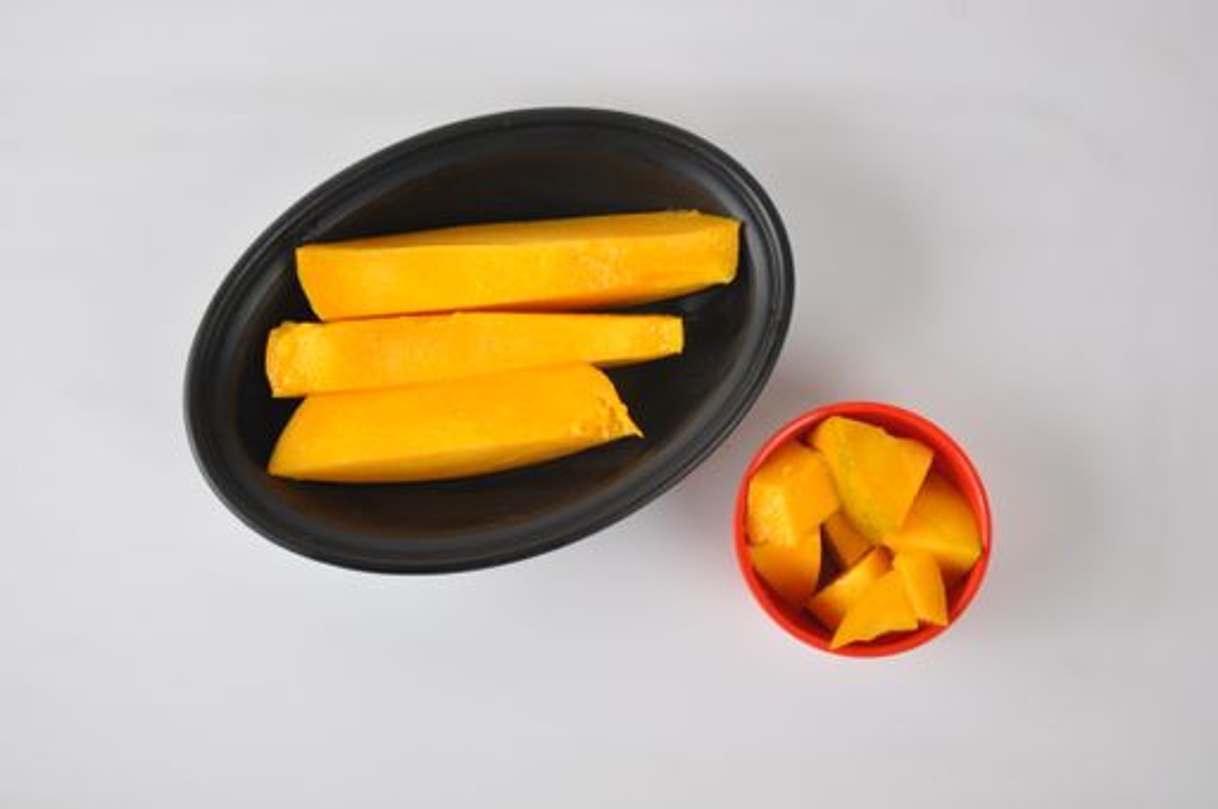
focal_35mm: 63
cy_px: 404
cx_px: 609
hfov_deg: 31.9
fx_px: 2129
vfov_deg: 21.5
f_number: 6.3
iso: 200
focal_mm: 42
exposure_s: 1/125
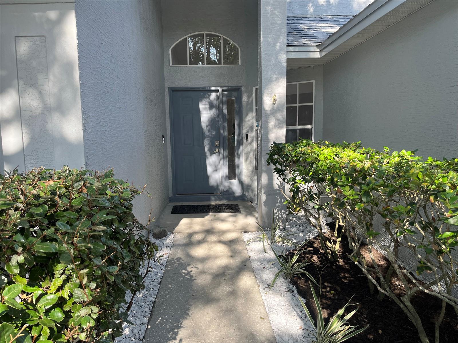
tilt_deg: -6.0
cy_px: 172
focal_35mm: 26
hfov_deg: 67.3
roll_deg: +1.4
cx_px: 229
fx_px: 344
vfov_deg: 53.1
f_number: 1.6
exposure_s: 1/392
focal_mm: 5.1
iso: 50
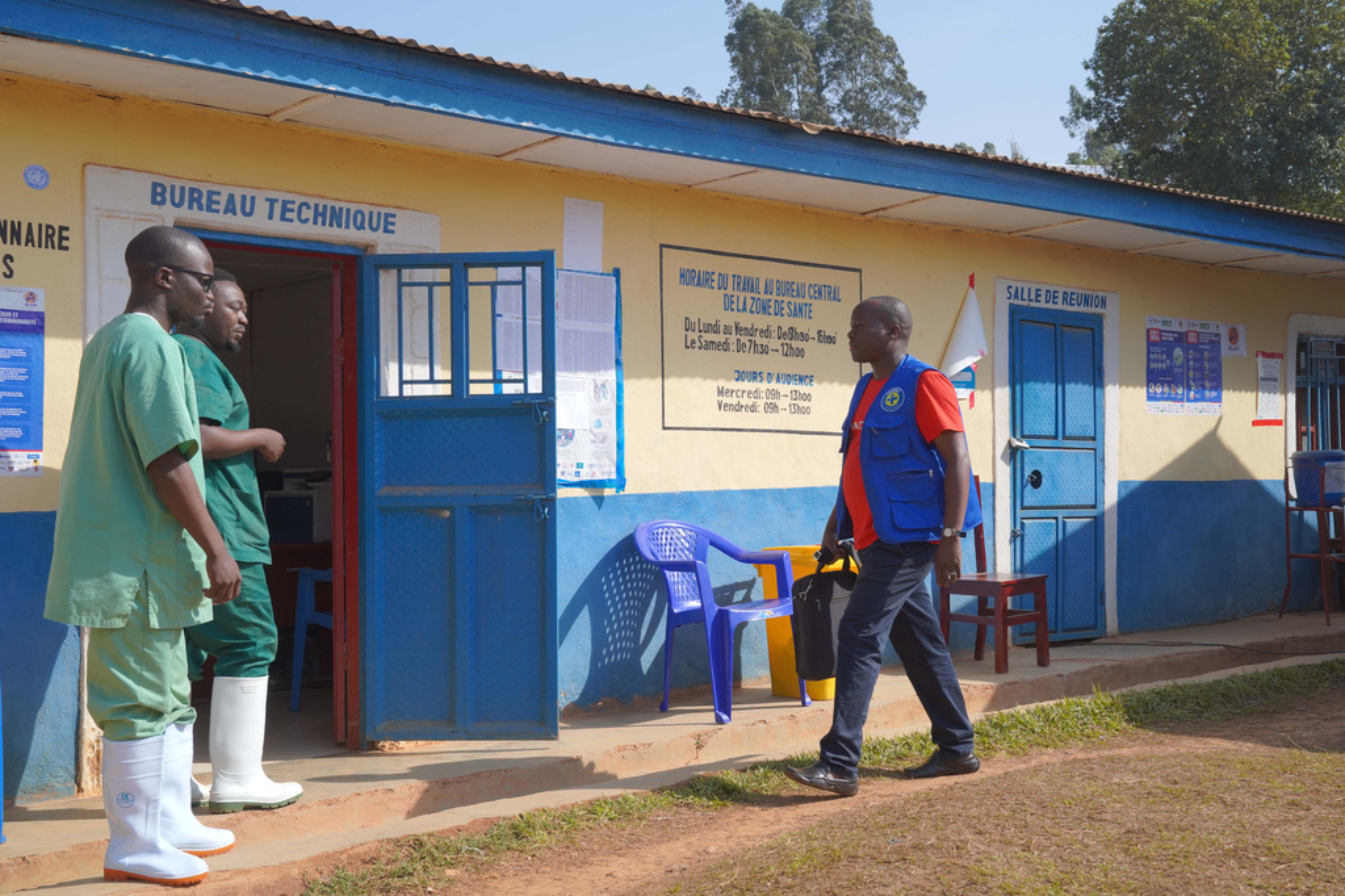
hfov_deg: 48.5
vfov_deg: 33.4
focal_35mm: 40
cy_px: 448
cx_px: 672
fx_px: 1494
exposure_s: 1/500
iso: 400
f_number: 8
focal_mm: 40
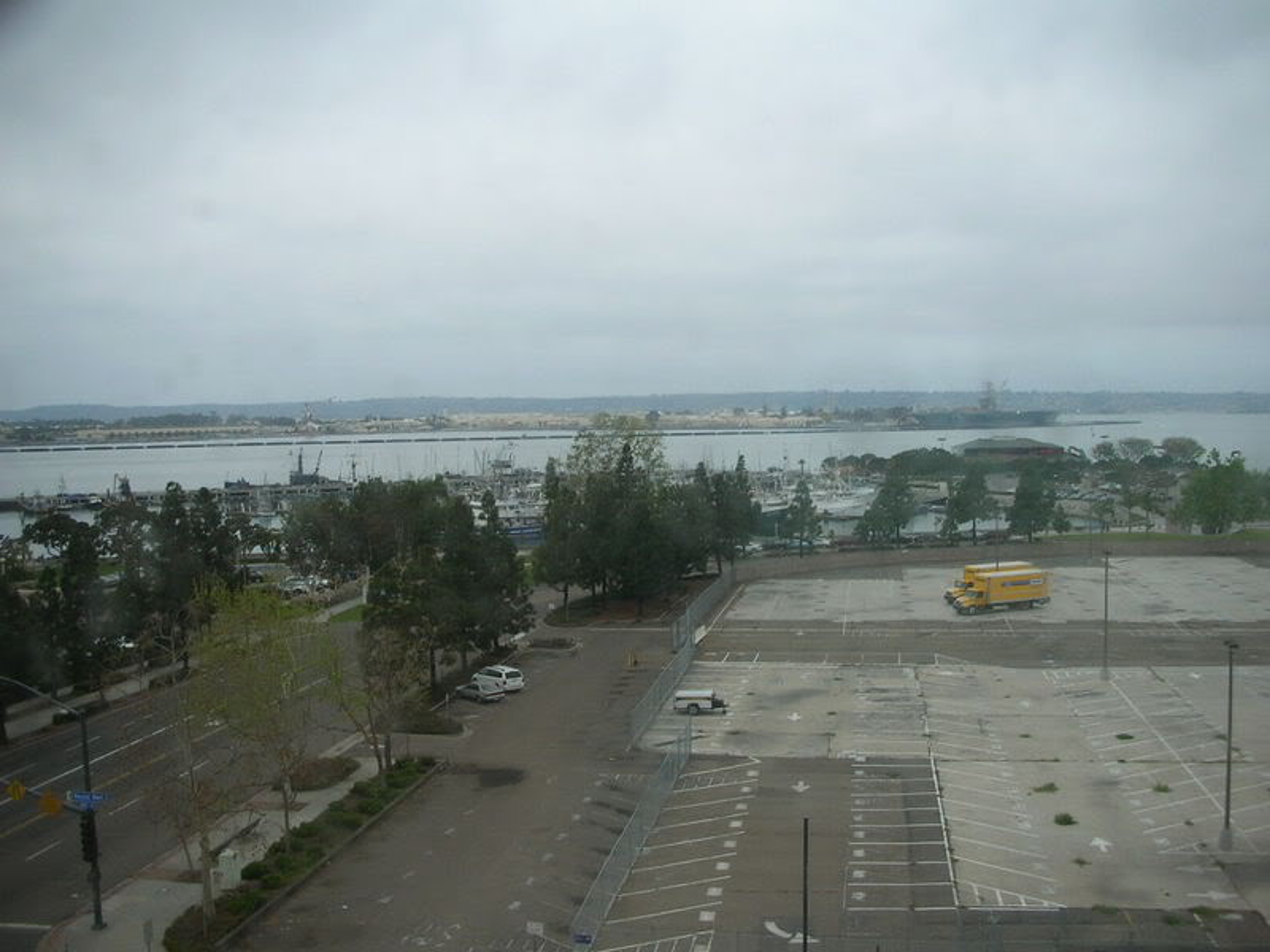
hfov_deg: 52.6
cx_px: 635
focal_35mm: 35
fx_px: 1284
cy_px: 476
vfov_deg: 40.7
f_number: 8.5
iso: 50
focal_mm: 5.8
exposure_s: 1/34
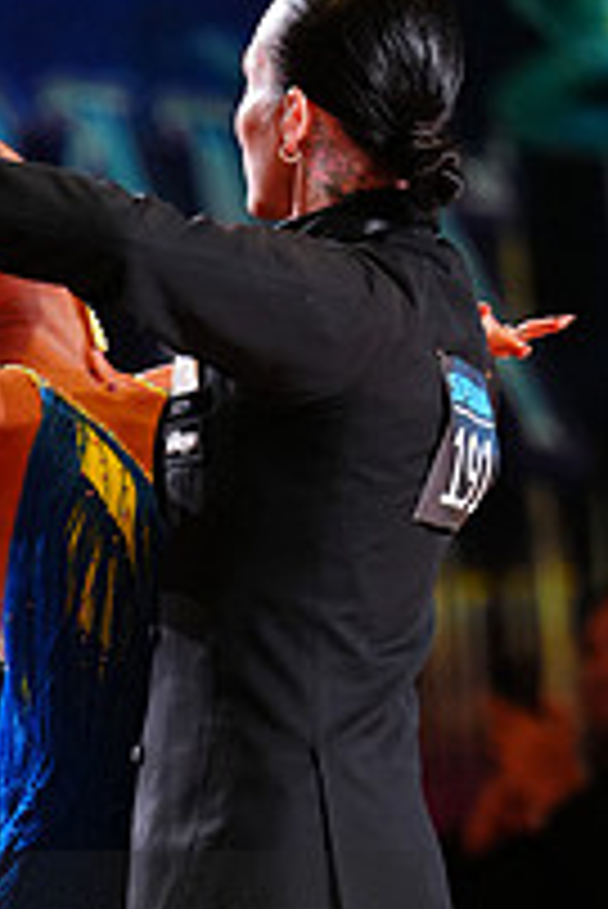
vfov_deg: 3.6
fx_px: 14515
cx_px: -191
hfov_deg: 2.4
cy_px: 1004
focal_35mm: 574
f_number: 2.8
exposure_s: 1/400
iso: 1600
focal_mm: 200
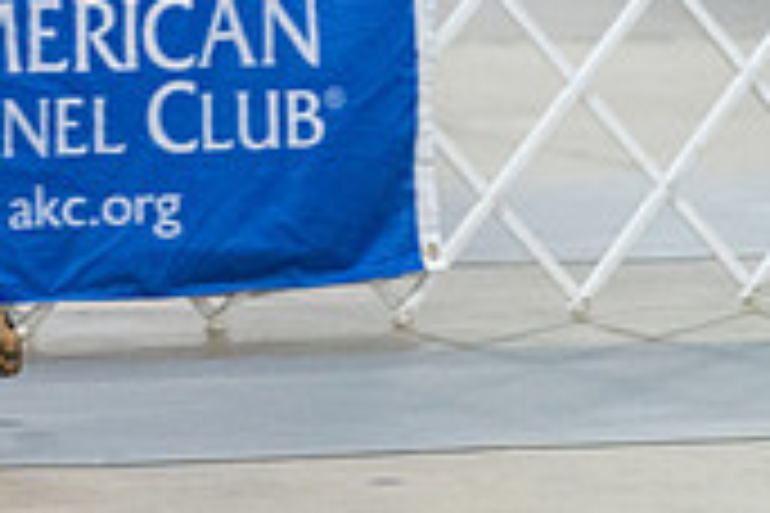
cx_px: -509
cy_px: -218
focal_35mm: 580
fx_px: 12405
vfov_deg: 2.4
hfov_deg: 3.5
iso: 6400
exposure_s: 1/320
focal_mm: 171
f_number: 2.8
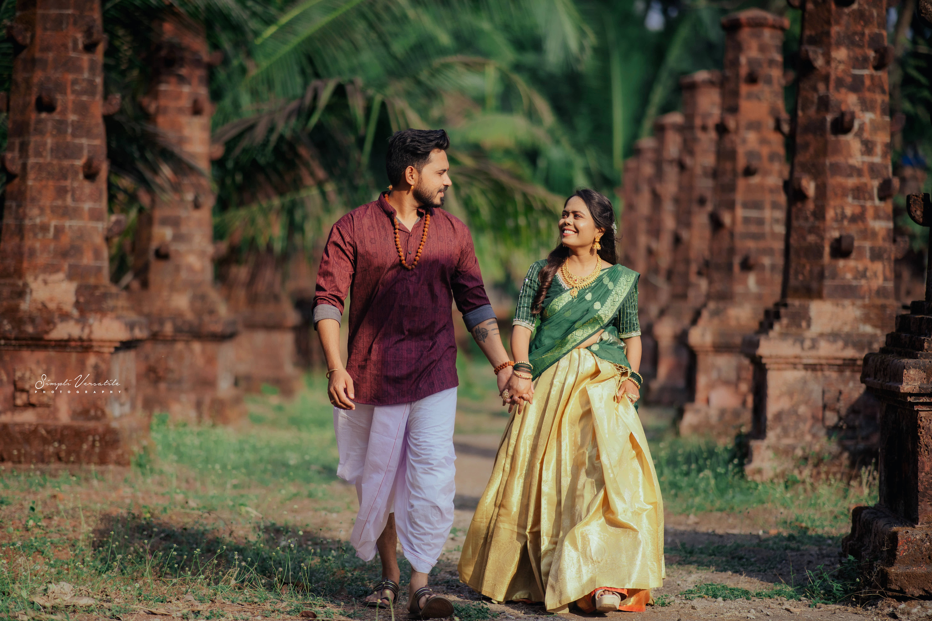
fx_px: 2200
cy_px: 310
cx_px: 466
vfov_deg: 16.1
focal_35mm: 85
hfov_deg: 23.9
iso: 200
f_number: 1.4
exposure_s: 1/6400
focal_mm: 85
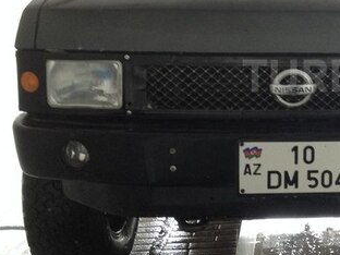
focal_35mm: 74
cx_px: 354
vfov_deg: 19.8
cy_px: 76
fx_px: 727
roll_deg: +0.3
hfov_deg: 24.9
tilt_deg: -11.4
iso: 100
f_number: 2.4
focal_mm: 4.28
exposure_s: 1/20
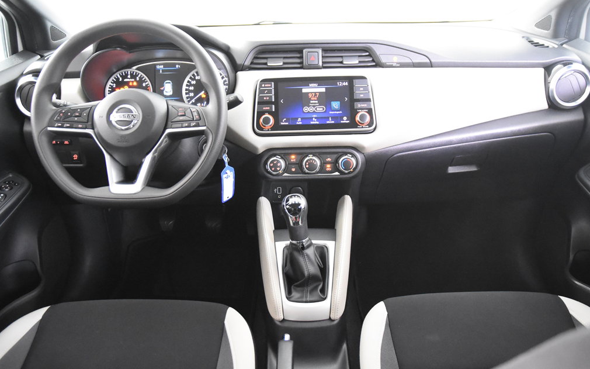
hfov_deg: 61.2
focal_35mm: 31
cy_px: 176
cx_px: 294
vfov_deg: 40.6
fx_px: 498
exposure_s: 1/30
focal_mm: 20
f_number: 2.8
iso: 7200
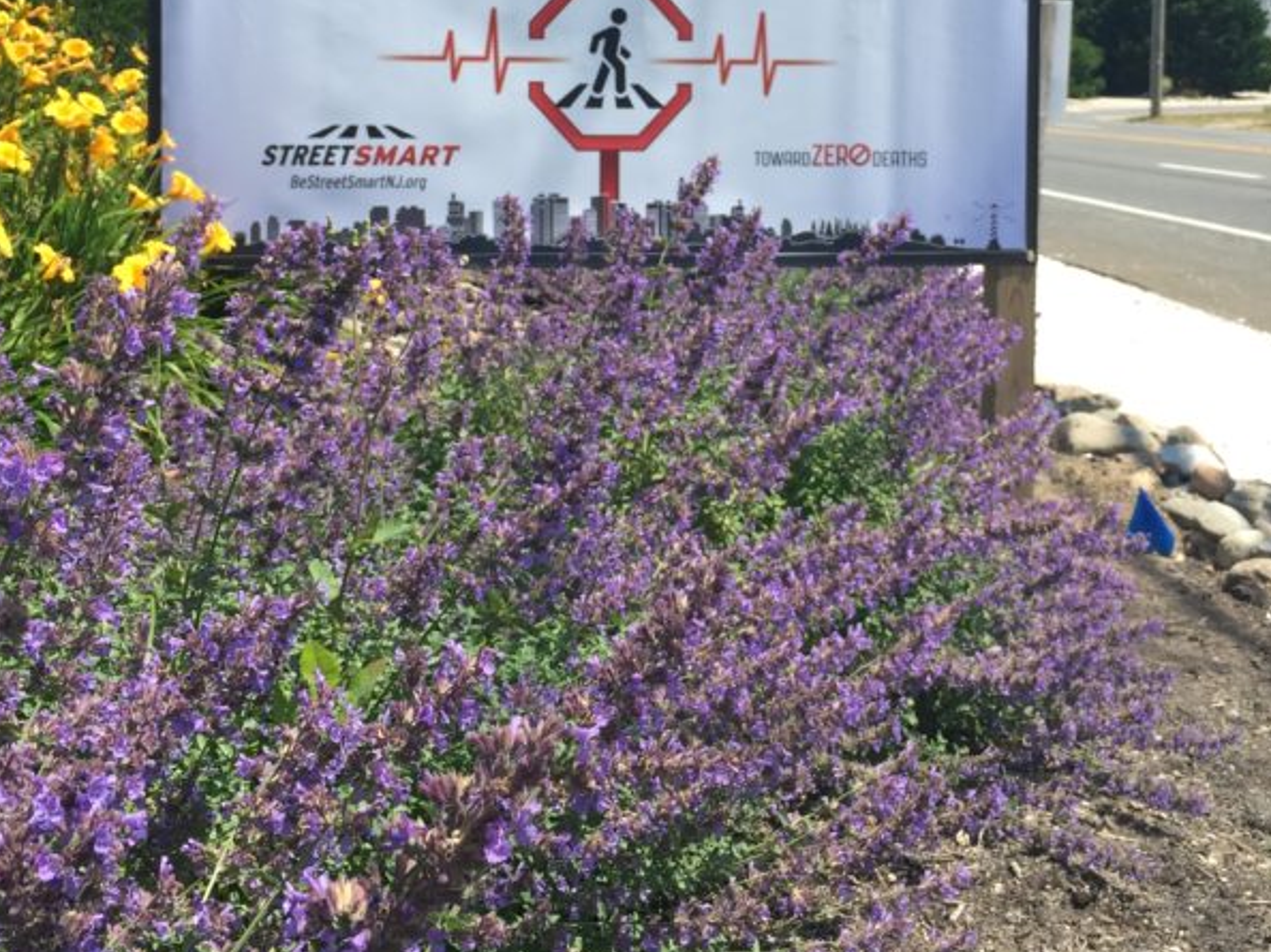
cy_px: 160
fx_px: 1835
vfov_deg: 28.3
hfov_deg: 38.2
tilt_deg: -1.8
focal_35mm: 50
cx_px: 702
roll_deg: -2.0
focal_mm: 4.15
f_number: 2.2
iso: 32
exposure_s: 1/1099
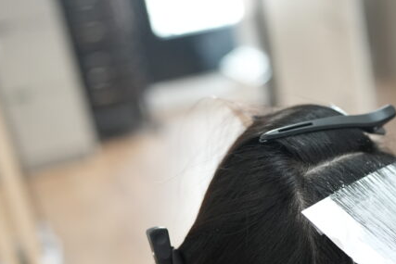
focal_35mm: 84
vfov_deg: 16.1
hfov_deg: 22.4
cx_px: 466
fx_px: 924
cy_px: 226
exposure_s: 1/250
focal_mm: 35
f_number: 2
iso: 1600
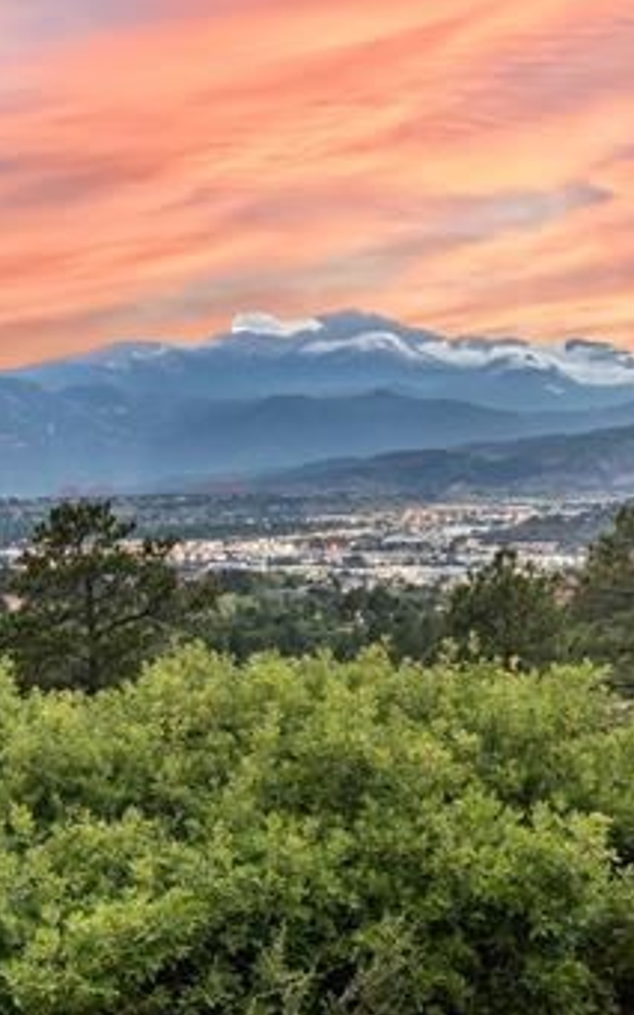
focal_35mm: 67
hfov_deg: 19.4
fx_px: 1853
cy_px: 509
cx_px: 375
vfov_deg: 30.6
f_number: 7.1
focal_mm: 35
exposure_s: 1/2.5
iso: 1250
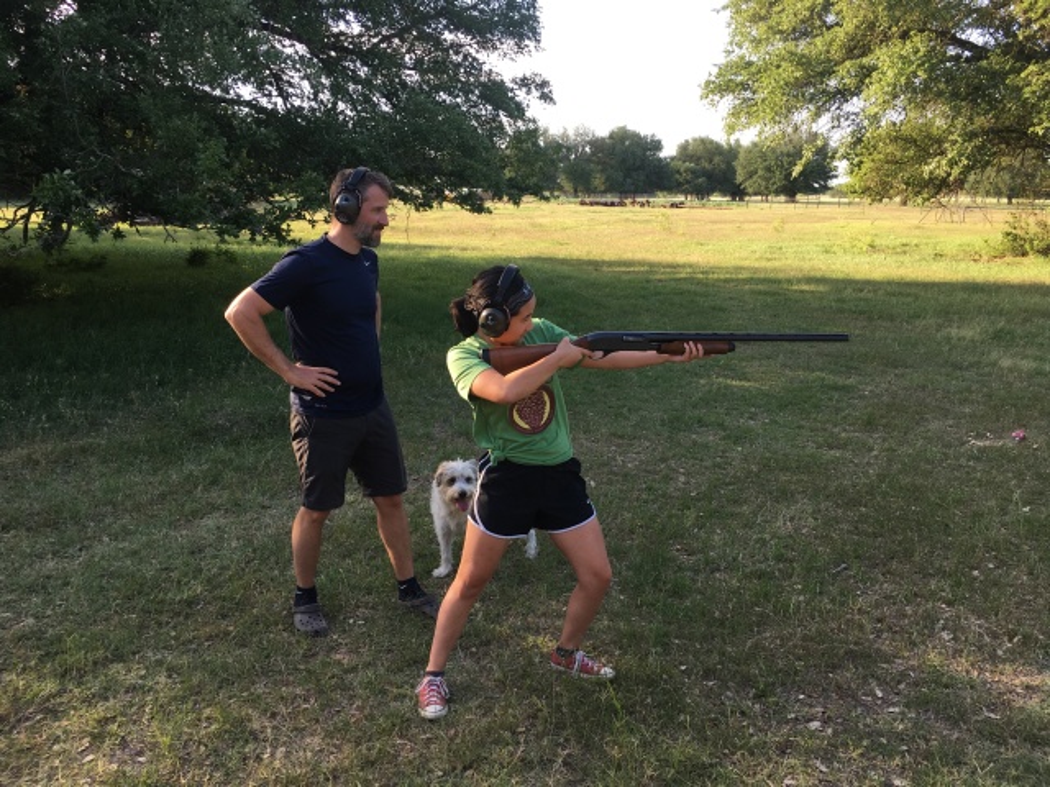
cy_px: 394
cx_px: 525
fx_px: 880
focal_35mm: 29
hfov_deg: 61.7
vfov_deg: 48.2
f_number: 2.2
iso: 25
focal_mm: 4.15
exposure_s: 1/191
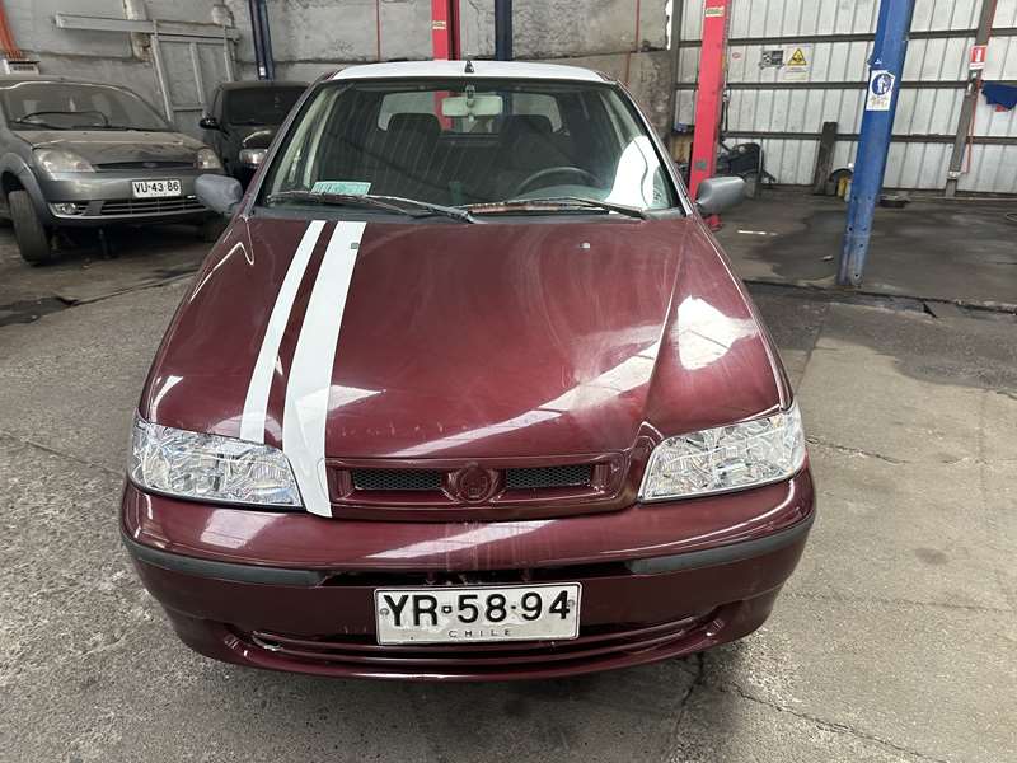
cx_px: 508
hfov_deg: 71.6
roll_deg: -0.6
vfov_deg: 56.8
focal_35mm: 24
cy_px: 382
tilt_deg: -25.2
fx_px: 705
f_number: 1.78
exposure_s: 1/121
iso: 160
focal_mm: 6.86
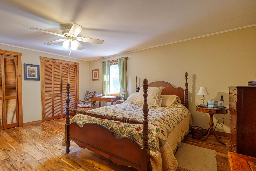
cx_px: 118
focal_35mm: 17
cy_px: 90
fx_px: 121
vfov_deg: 70.4
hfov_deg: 93.1
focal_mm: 10
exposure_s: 1/30
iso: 1000
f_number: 4
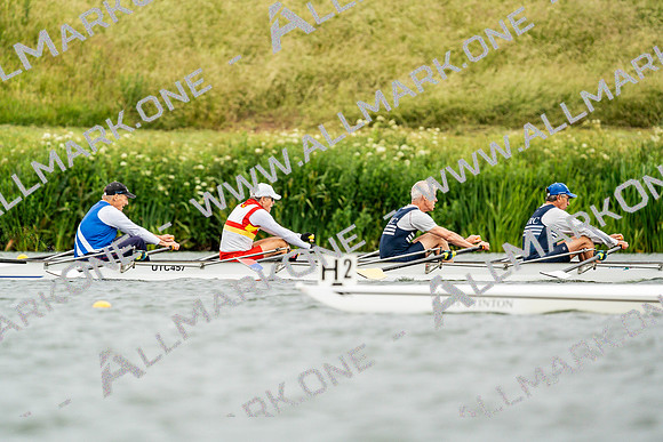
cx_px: 332
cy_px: 221
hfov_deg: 4.3
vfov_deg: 2.9
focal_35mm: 474
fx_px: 8731
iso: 1250
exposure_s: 1/2000
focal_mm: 474
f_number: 6.3
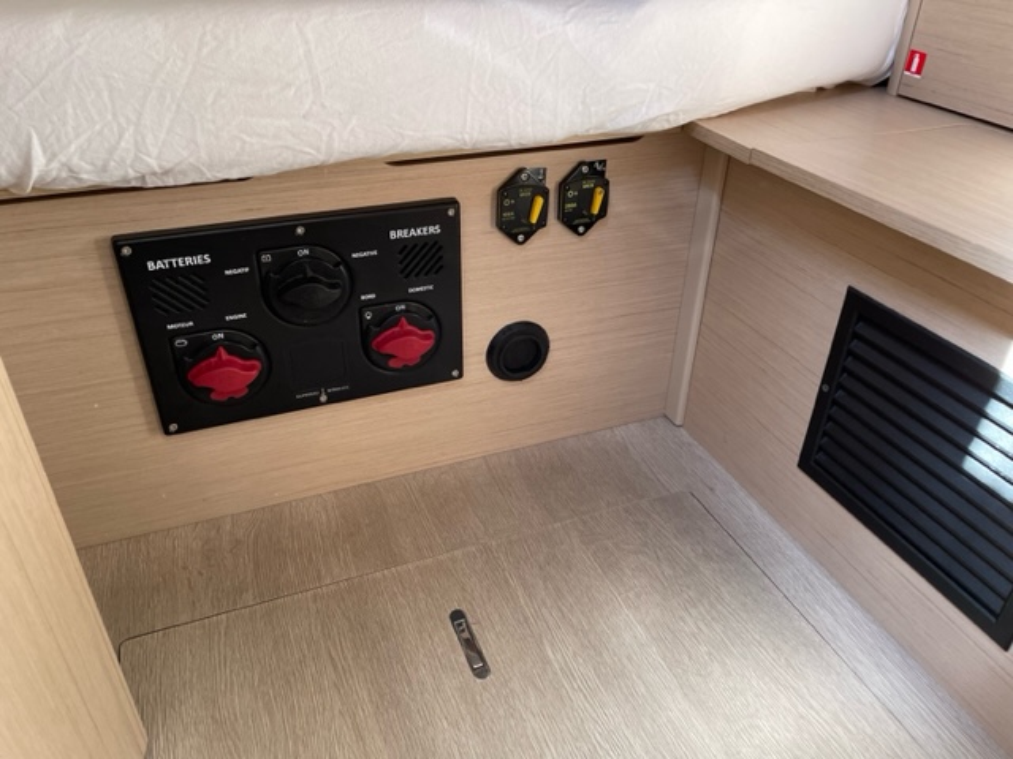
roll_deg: -0.1
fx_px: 761
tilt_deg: -32.0
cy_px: 380
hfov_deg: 67.3
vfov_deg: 53.1
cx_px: 506
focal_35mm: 26
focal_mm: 4.2
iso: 125
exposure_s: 1/120
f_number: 1.6
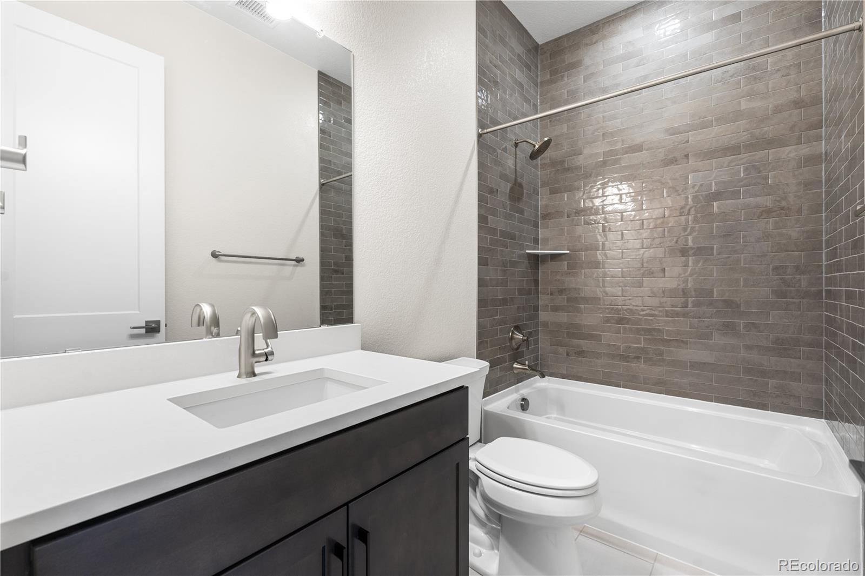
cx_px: 432
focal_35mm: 16
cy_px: 288
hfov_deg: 96.7
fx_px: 384
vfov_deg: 73.7
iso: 200
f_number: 8
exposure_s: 1/5
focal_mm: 16
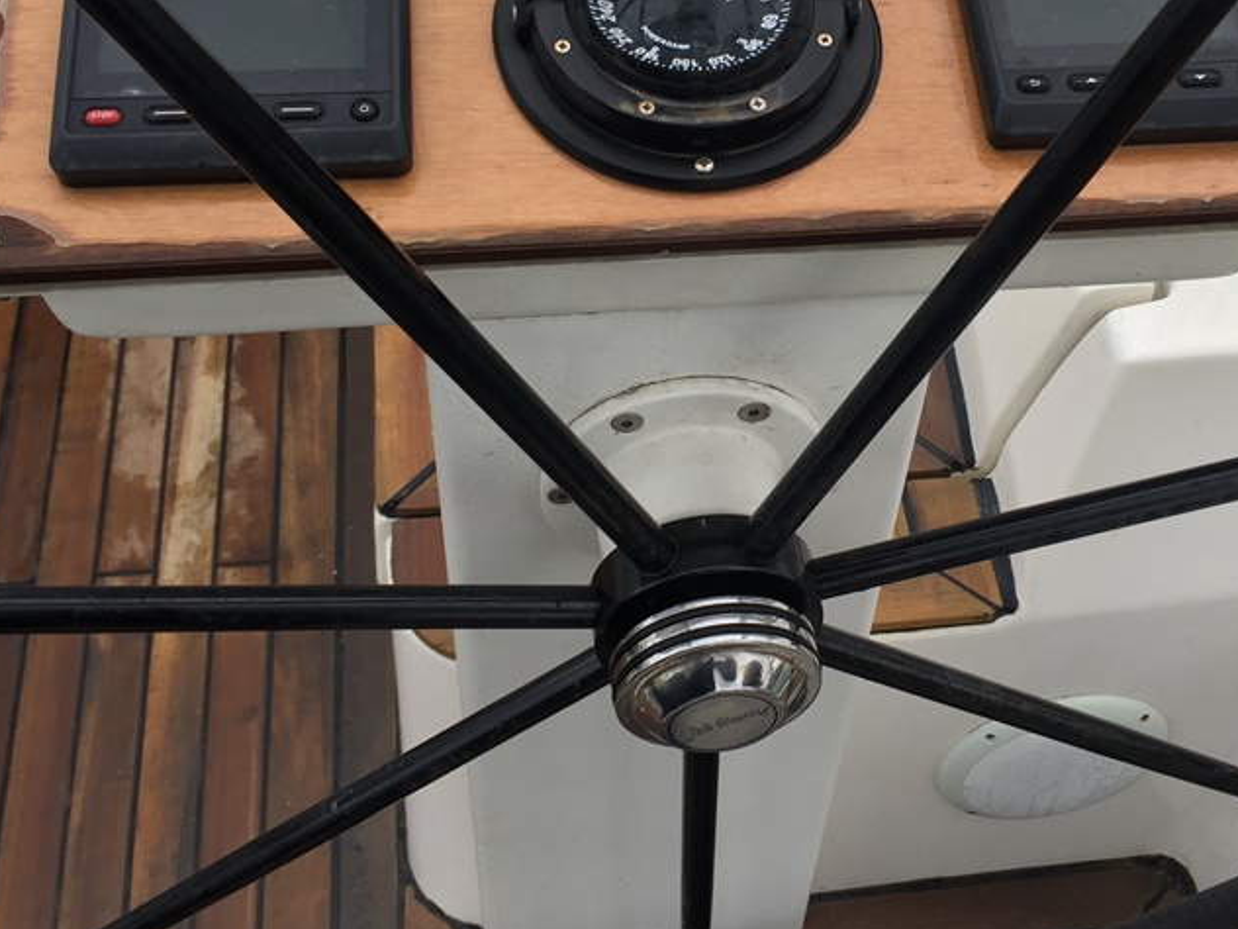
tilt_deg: -48.2
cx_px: 760
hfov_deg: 40.2
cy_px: 310
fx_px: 1681
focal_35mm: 47
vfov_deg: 30.6
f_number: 2.2
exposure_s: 1/100
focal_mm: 4.15
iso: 32
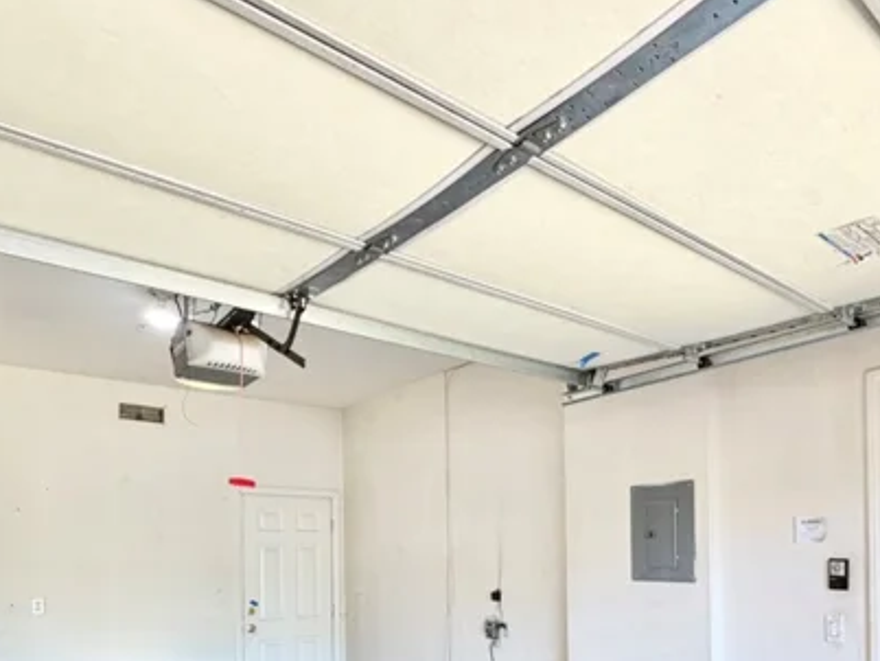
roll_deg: +1.1
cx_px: 559
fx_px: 661
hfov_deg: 66.1
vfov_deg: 49.5
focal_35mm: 26
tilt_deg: +1.7
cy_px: 543
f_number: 2.2
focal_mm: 2.22
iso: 125
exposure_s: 1/120
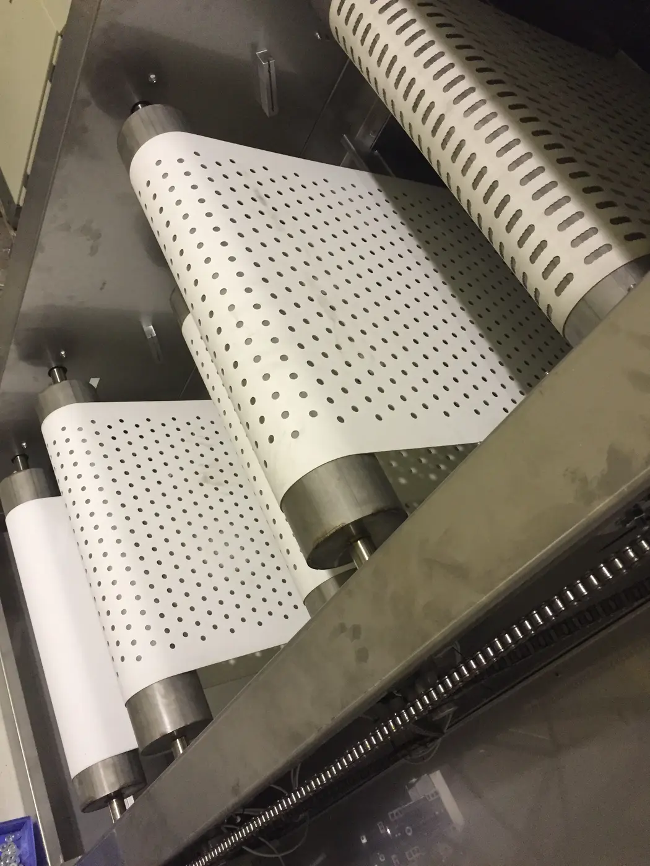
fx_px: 726
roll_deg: -35.6
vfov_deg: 61.7
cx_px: 325
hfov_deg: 48.2
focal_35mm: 29
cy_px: 433
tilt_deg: -39.4
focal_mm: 4.15
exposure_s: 1/25
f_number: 2.2
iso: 250
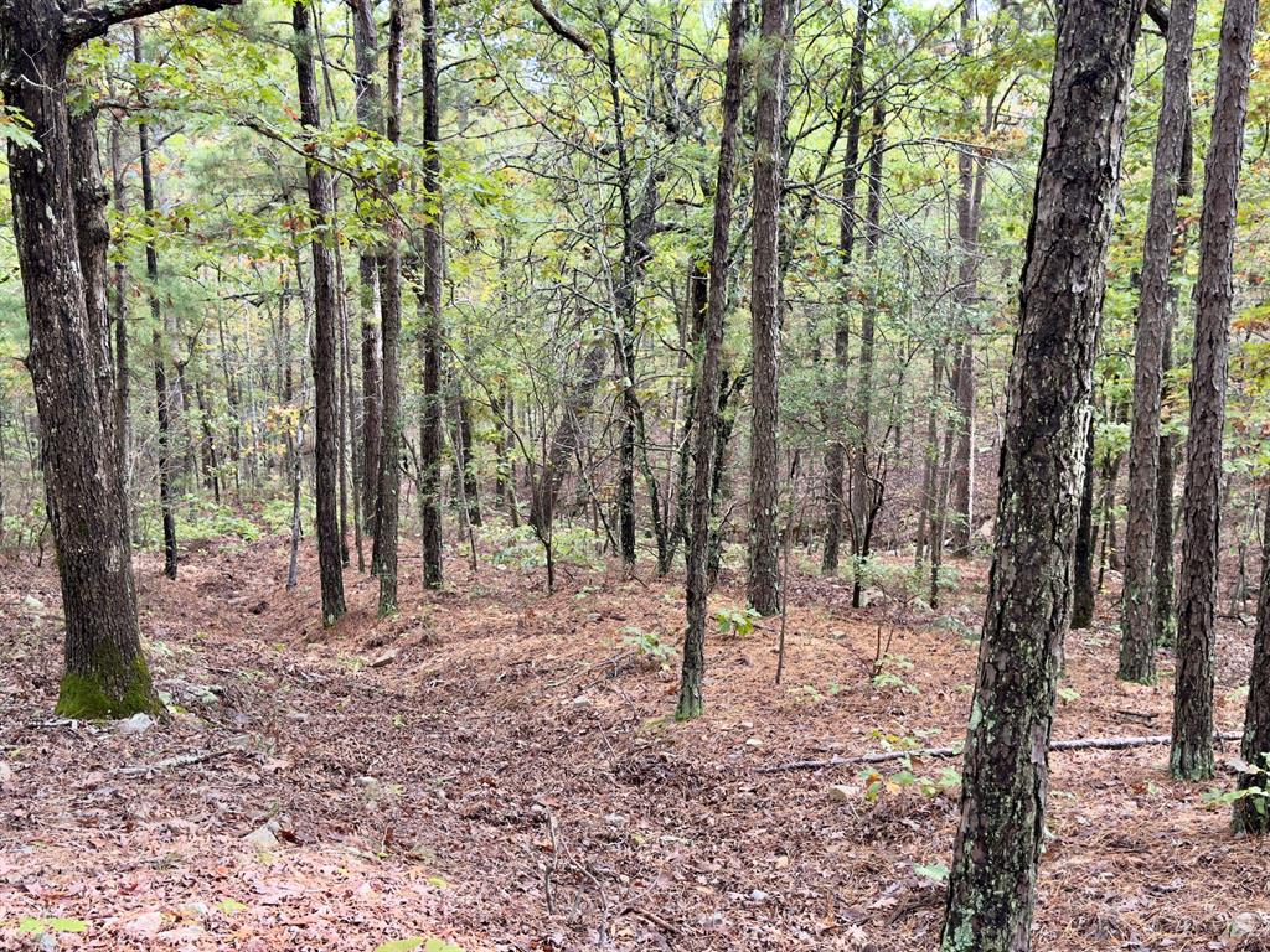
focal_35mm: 39
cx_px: 635
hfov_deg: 47.9
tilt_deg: -13.0
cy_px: 476
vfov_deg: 36.8
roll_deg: -0.6
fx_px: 1431
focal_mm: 6.76
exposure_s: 1/171
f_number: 1.78
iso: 80
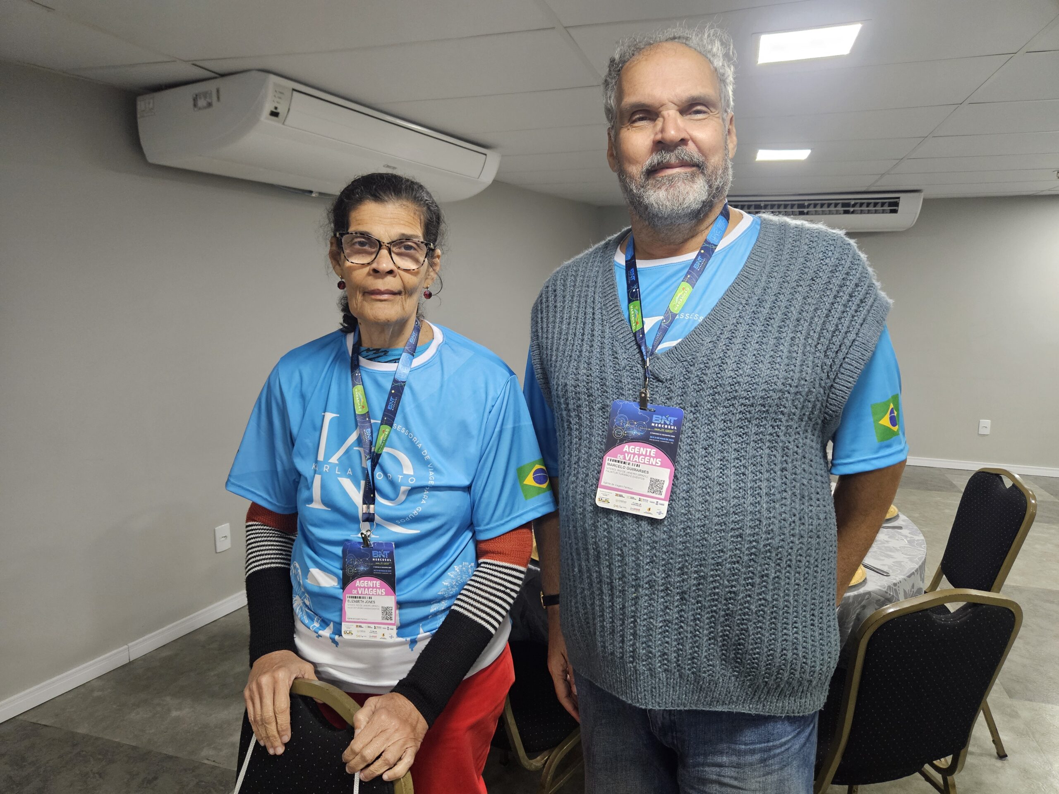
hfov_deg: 73.9
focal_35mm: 23
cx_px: 530
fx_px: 704
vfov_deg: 58.9
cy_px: 397
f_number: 1.8
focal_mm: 5.4
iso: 400
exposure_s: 1/120
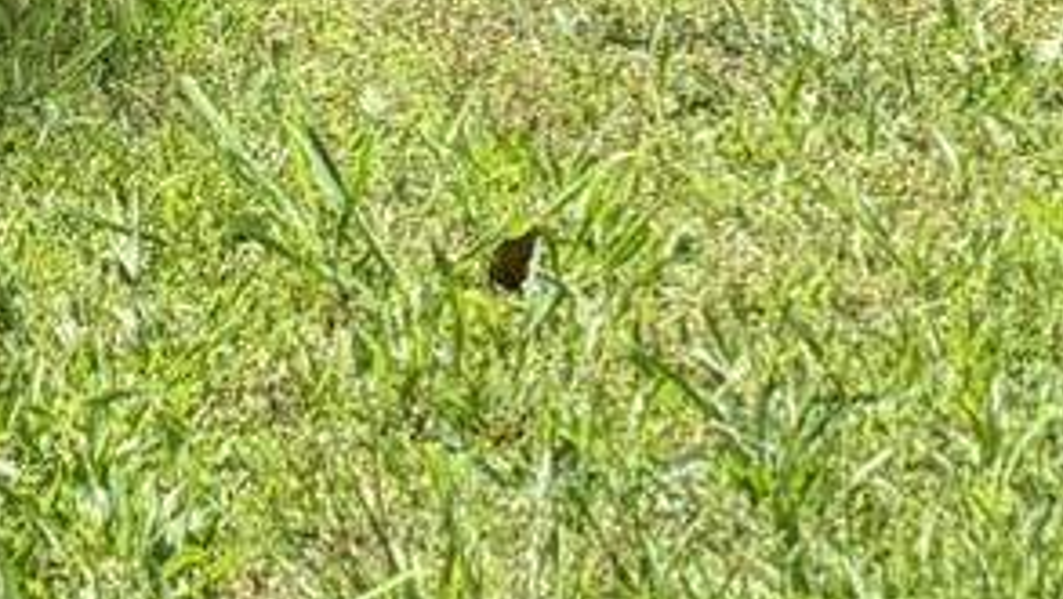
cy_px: -1594
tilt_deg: -0.6
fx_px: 5160
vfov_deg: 5.9
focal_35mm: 183
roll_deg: -1.5
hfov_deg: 9.4
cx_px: -2101
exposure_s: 1/1855
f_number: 1.78
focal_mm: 6.76
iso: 100
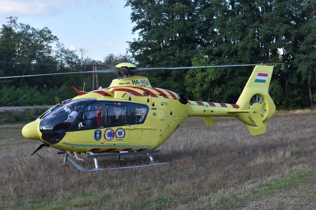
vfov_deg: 20.2
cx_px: 158
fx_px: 593
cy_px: 105
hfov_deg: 29.9
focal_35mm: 68
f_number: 8
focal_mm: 45
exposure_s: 1/250
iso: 250
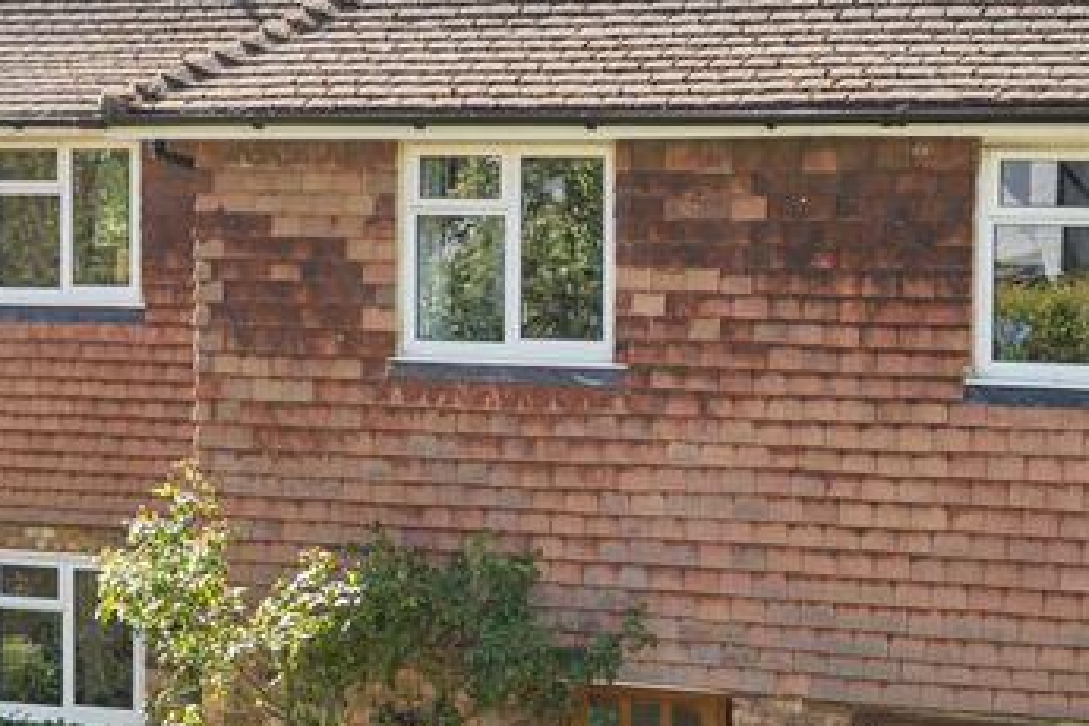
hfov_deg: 19.6
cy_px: 361
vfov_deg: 13.2
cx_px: 483
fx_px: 3146
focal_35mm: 104
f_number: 9
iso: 320
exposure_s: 1/200
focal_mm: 35
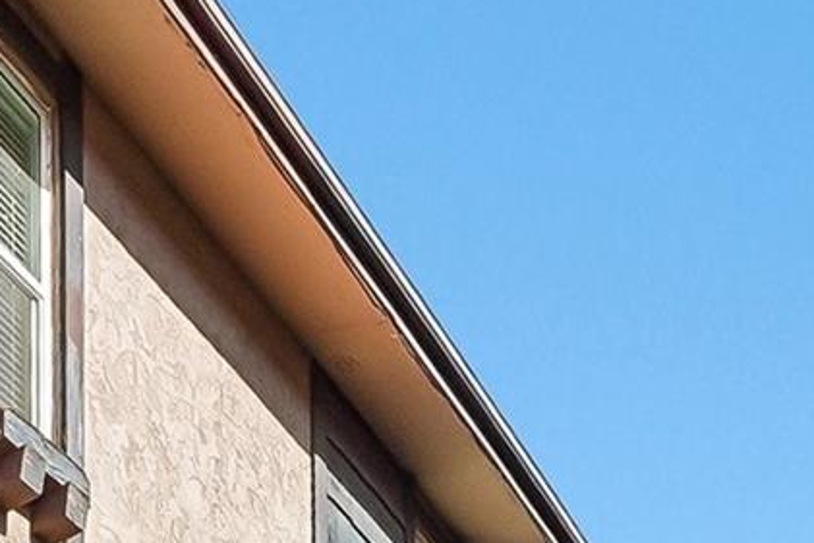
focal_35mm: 57
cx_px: -43
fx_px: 1289
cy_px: 680
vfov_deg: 21.8
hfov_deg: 31.7
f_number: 8
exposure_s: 1/200
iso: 100
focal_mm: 10
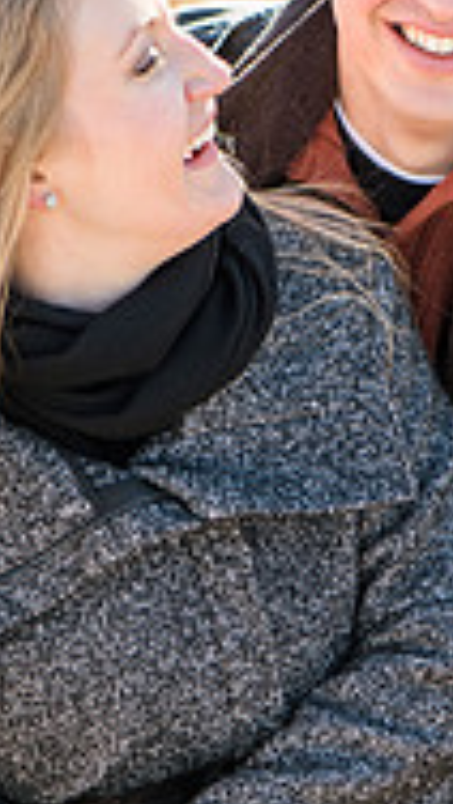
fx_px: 5606
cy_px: 398
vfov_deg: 8.2
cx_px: 214
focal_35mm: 263
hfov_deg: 4.6
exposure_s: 1/400
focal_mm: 105
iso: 100
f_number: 2.8
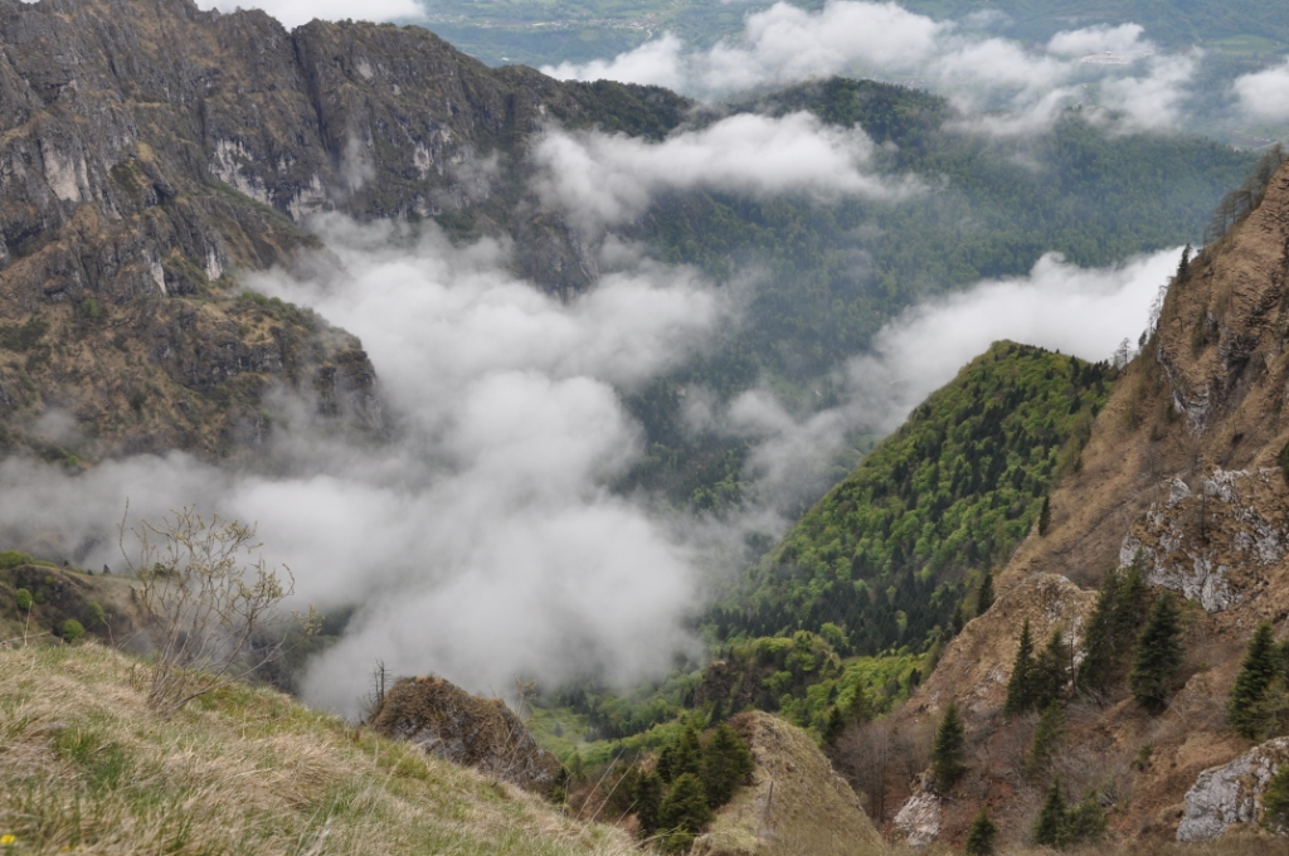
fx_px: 1663
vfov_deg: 28.9
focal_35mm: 46
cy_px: 428
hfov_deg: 42.4
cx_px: 644
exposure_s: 1/100
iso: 200
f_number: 10
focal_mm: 31
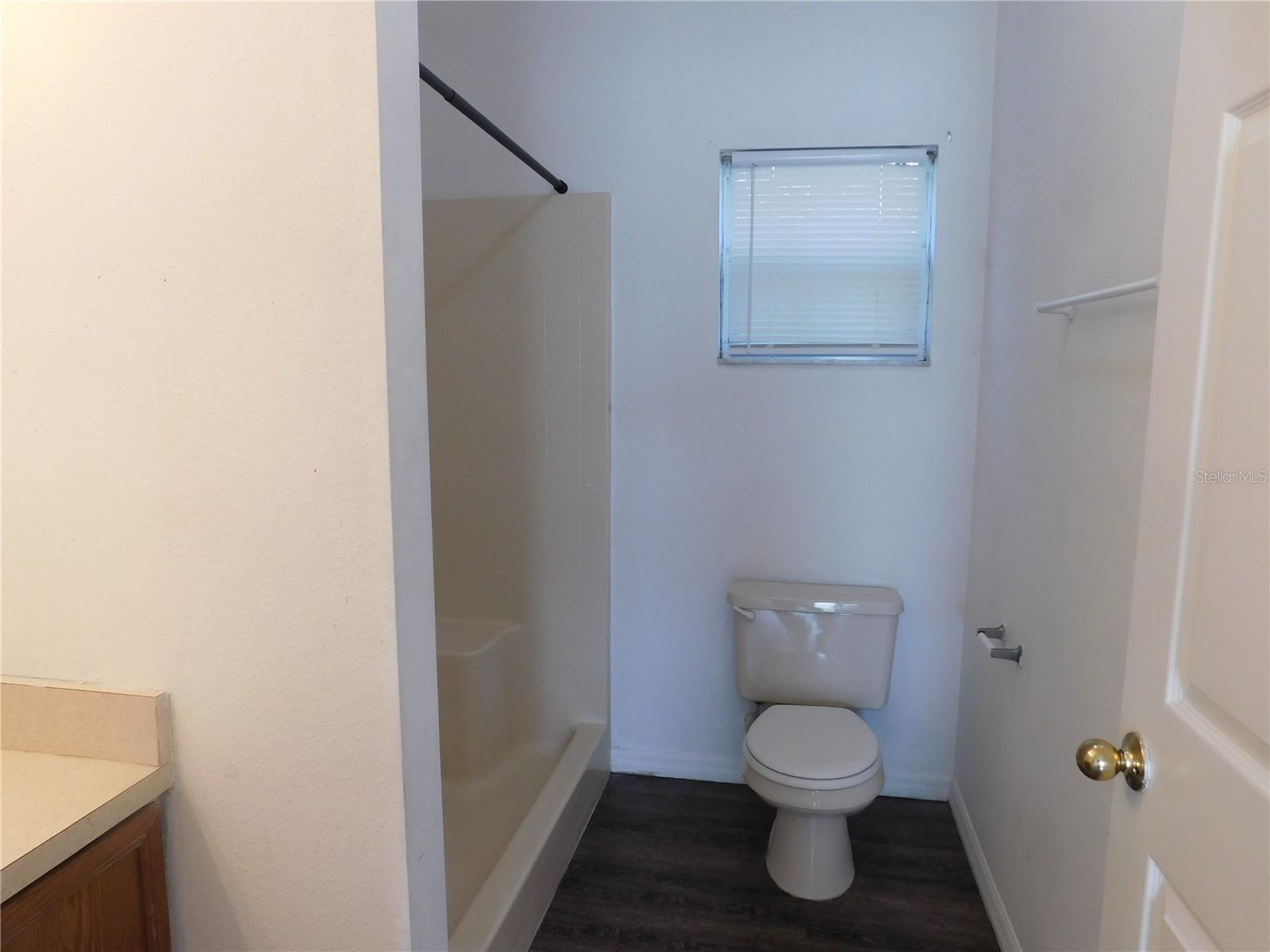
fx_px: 844
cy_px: 476
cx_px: 635
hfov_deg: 73.9
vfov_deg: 58.9
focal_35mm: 23
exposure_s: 1/40
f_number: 3
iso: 125
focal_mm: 4
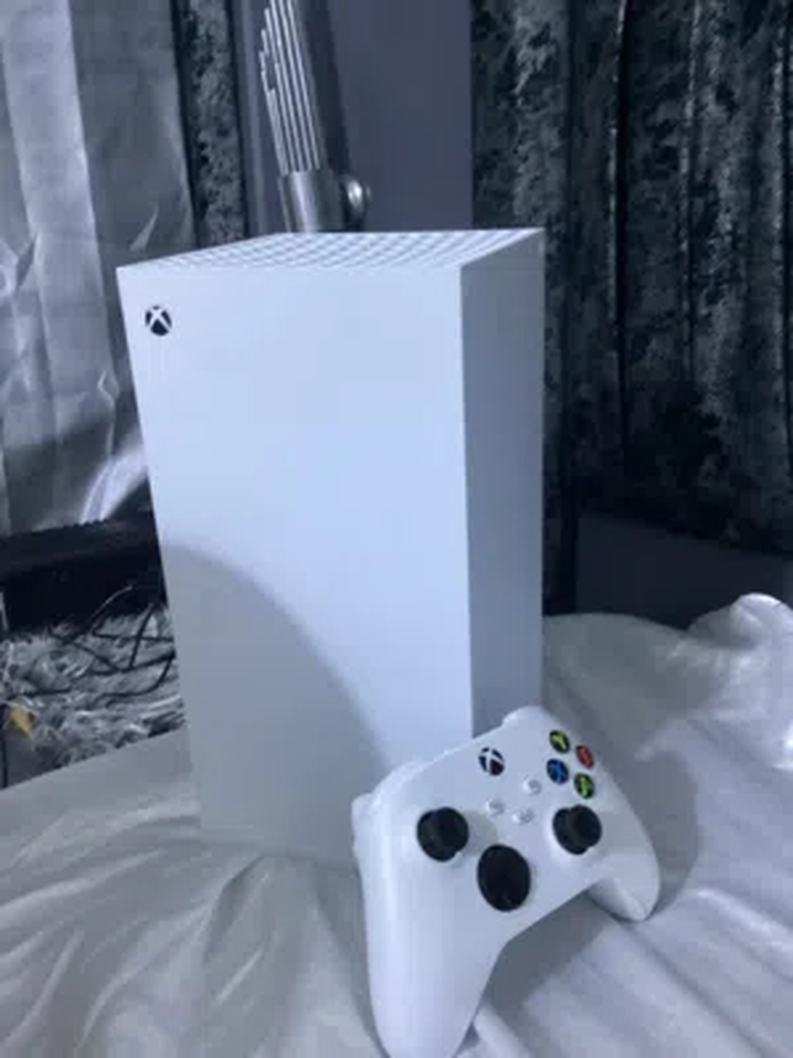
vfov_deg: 58.4
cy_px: 529
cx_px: 396
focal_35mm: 31
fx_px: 947
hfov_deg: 45.4
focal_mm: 3.3
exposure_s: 1/30
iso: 500
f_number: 2.4
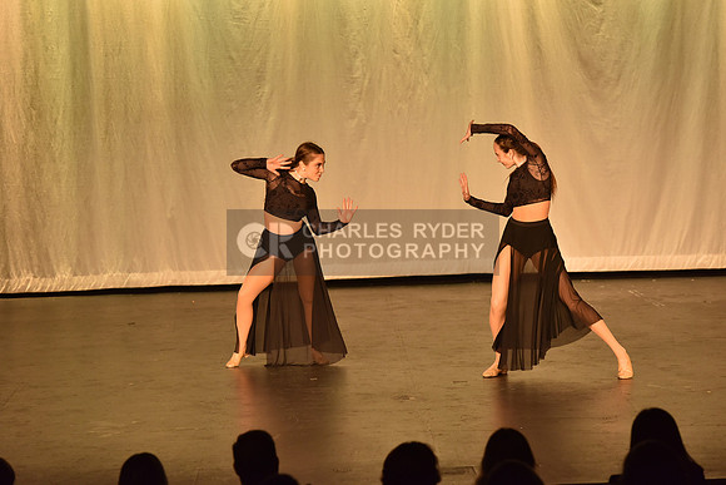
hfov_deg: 14.2
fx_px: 2925
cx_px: 363
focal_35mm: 145
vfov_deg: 9.5
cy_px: 242
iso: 2000
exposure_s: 1/250
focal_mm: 145
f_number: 4.5
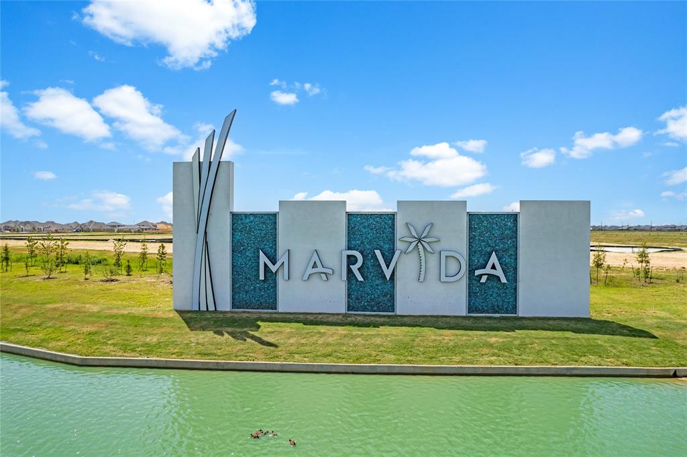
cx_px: 344
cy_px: 228
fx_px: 419
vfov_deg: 57.1
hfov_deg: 78.6
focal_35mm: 22
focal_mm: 8.38
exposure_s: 1/3000
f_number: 2.8
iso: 110
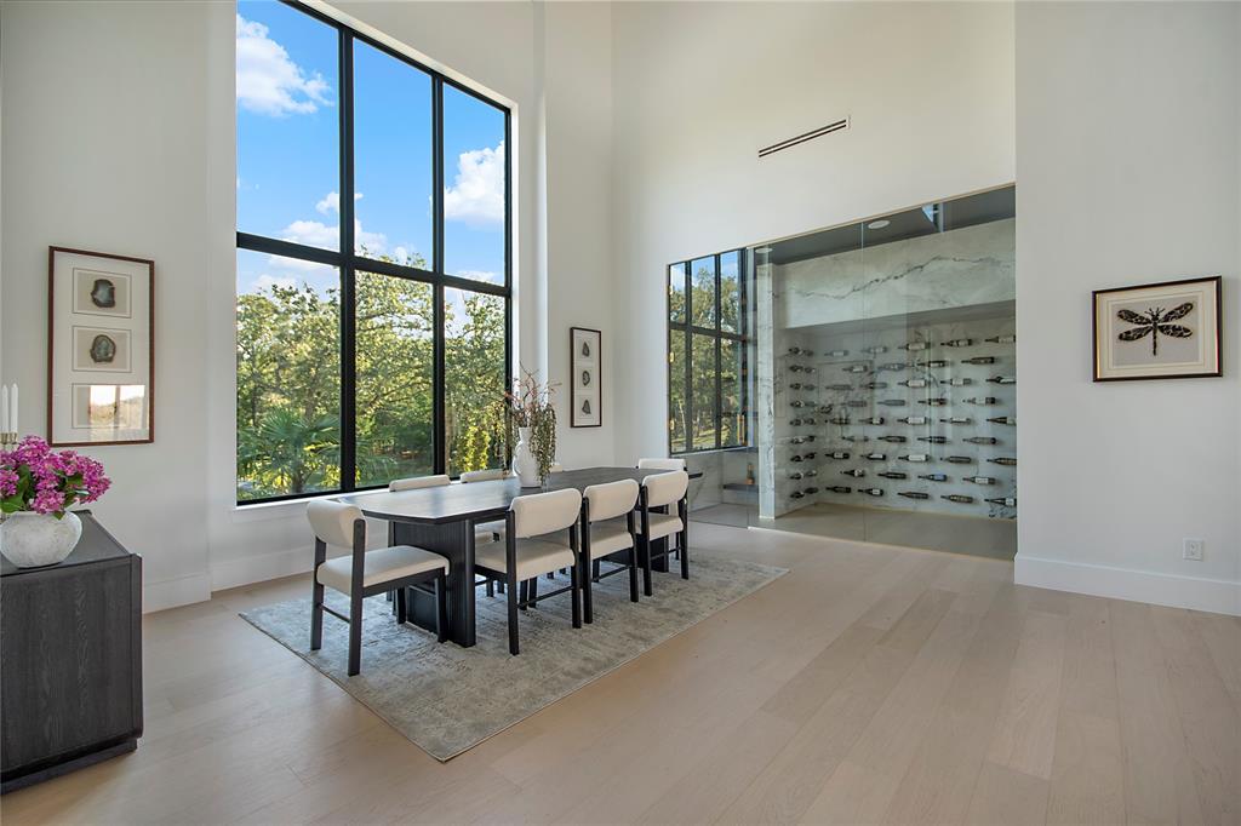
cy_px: 413
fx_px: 517
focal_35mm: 15
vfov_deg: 77.3
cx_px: 620
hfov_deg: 100.4
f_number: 8
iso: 100
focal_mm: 10
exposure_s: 1/15
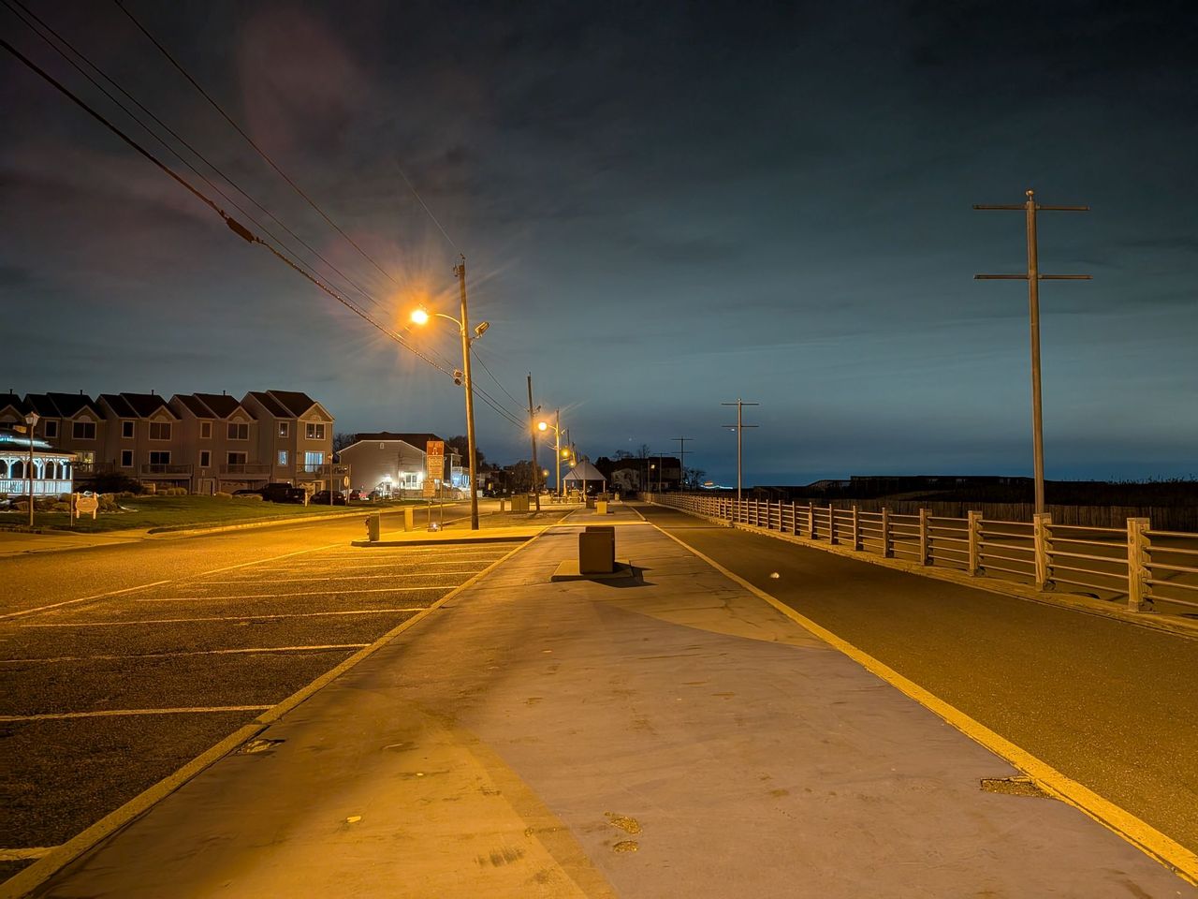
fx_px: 831
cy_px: 450
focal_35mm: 24
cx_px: 599
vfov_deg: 56.8
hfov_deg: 71.6
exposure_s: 1/15.1
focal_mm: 4.53
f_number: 1.7
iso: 121
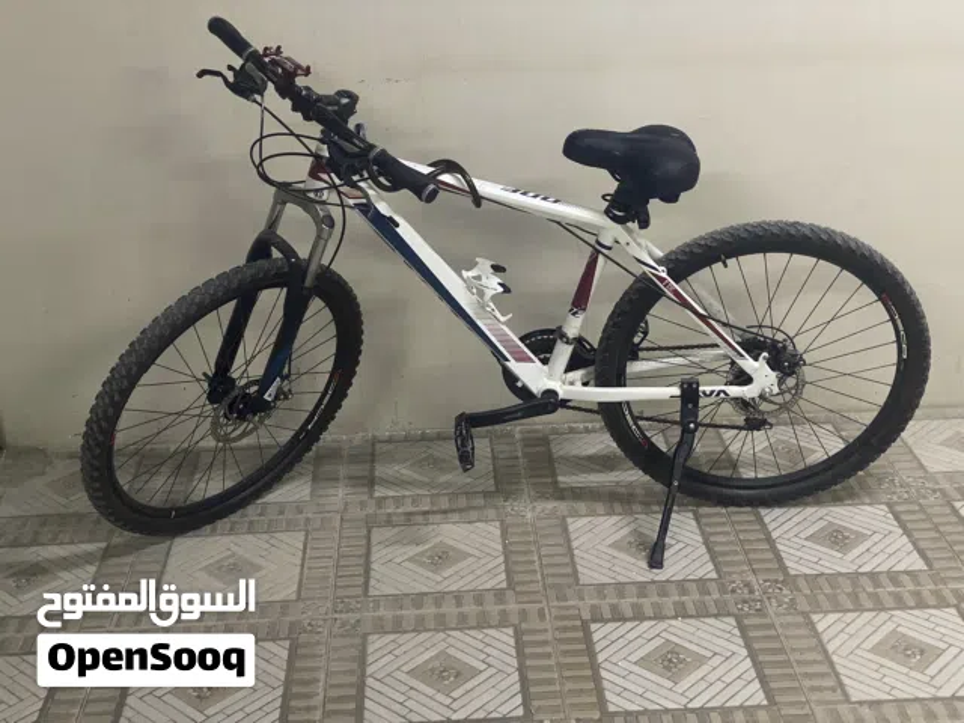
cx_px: 482
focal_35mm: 52
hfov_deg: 36.8
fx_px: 1448
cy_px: 362
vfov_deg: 28.0
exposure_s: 1/25
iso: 640
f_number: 2
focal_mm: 6
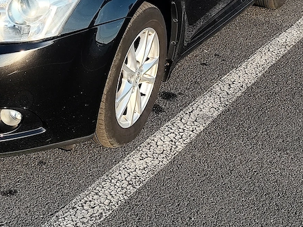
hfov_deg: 23.9
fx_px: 700
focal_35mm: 80
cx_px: 40
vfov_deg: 17.8
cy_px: -19
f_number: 1.65
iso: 50
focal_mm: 6.14
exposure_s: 1/577
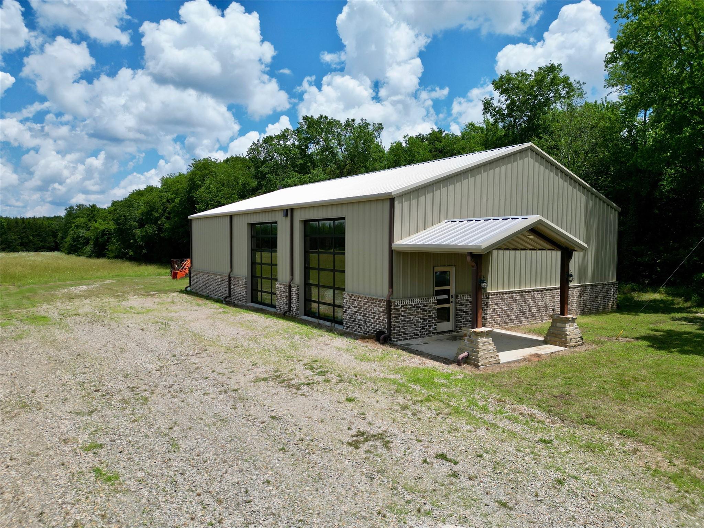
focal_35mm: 24
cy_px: 264
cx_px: 352
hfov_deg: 71.6
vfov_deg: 56.8
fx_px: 488
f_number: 1.7
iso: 130
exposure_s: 1/5000
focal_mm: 6.72
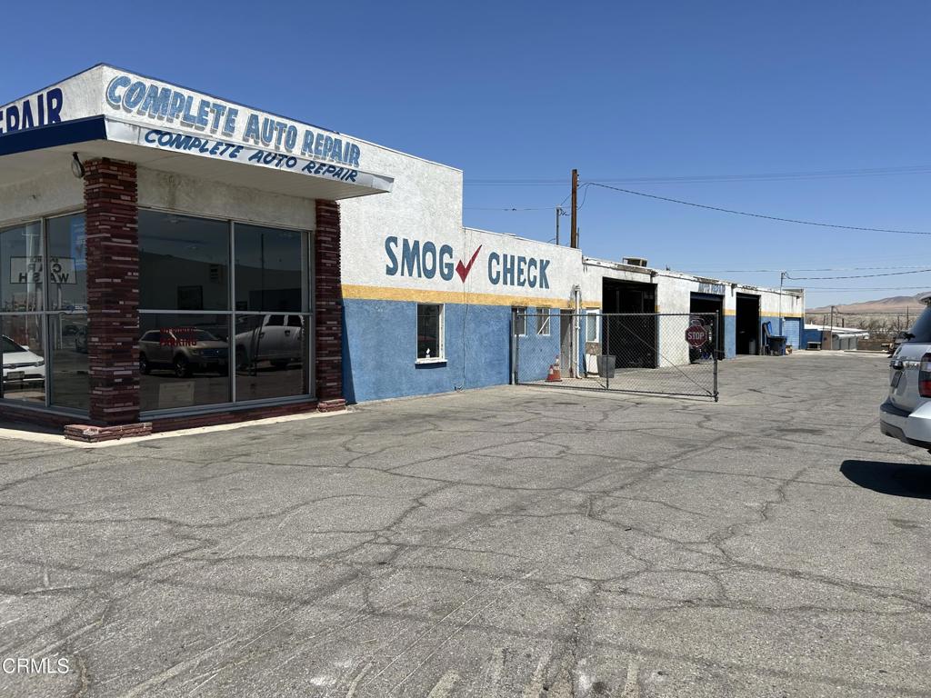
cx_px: 466
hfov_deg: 67.3
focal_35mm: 26
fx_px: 699
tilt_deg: -1.2
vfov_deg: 53.1
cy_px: 349
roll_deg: +2.3
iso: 50
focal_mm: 5.7
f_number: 1.5
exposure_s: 1/6579
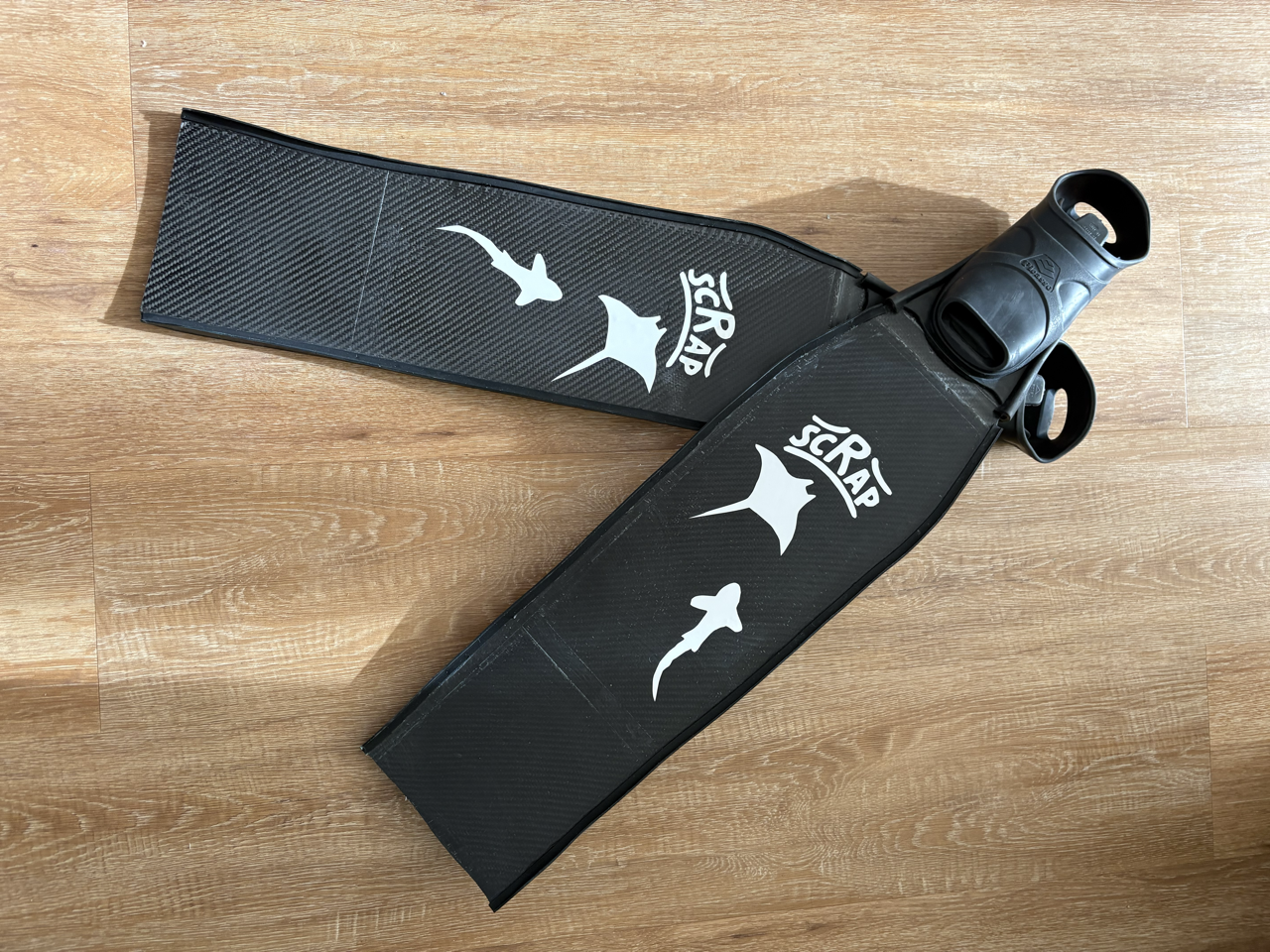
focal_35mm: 26
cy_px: 476
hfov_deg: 67.3
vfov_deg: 53.1
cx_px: 635
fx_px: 954
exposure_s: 1/60
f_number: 1.6
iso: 160
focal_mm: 5.96
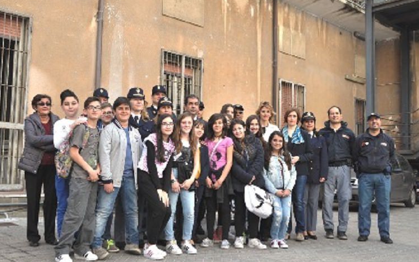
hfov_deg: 50.4
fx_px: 445
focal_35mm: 39
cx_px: 211
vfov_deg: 32.8
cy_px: 131
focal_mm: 24
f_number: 6.3
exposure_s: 1/160
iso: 200
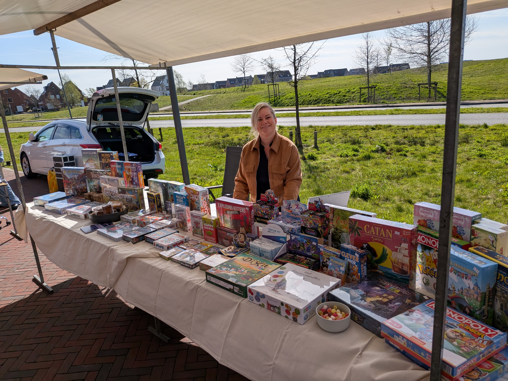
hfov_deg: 71.6
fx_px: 352
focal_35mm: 24
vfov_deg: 56.8
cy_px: 190
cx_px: 254
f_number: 1.7
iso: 28
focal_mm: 4.53
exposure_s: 1/1672
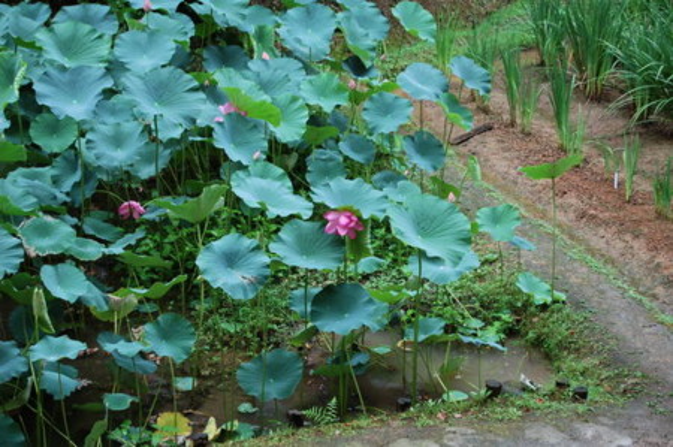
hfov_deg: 24.6
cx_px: 336
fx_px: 1541
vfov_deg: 16.5
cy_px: 224
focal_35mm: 82
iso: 200
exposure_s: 1/60
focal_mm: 55
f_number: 5.6
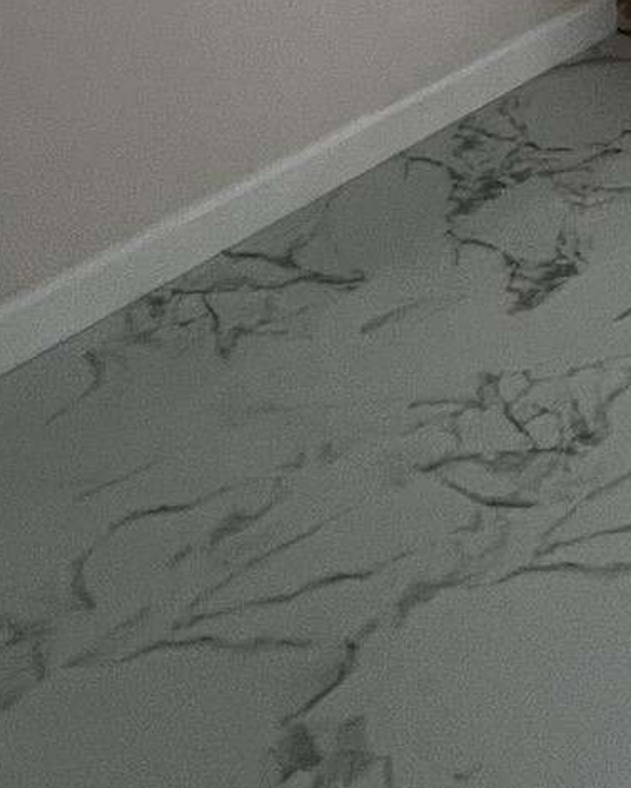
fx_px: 1283
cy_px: -309
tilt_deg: -10.0
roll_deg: -1.3
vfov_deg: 27.0
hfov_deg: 23.9
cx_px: 845
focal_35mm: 55
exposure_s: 1/99
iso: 100
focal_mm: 1.57
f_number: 1.8
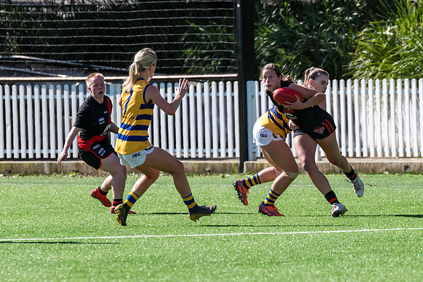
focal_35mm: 700
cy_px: 150
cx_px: 335
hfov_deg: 2.9
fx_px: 8225
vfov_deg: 2.0
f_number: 8
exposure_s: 1/2000
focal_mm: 420
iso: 800
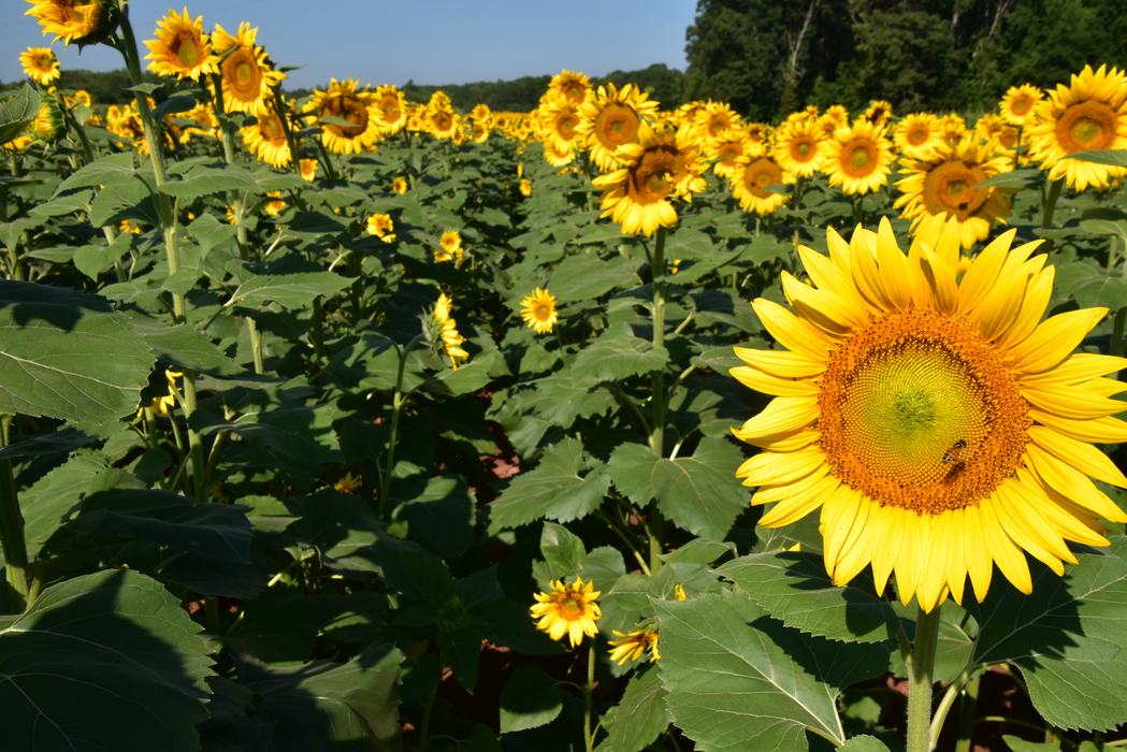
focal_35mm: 33
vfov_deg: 40.0
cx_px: 564
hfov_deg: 57.2
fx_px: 1033
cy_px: 376
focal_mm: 22
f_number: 11
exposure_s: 1/400
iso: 400
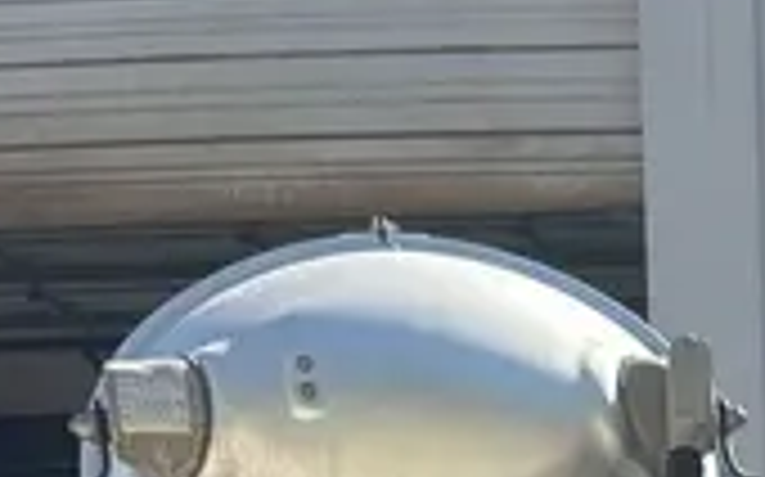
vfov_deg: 8.6
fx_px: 2479
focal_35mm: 119
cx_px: 1048
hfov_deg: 16.4
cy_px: 1550
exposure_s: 1/2165
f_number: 1.5
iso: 50
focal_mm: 5.7
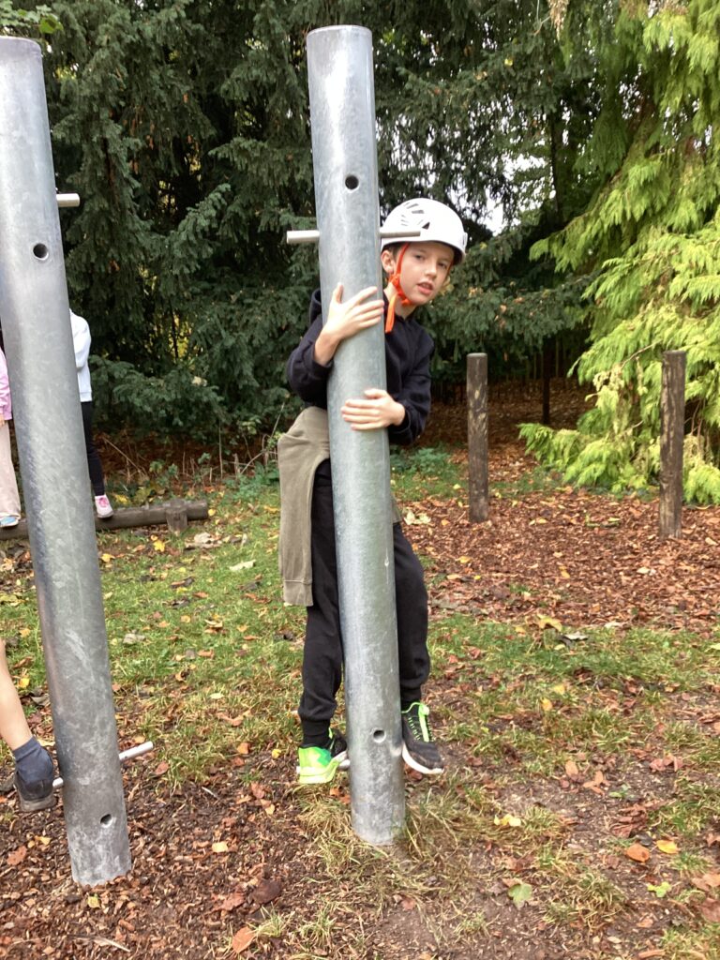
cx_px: 360
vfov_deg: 58.4
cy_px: 480
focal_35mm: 31
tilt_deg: -12.3
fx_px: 860
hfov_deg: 45.4
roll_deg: +4.9
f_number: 2.4
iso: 50
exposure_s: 1/100
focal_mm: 3.3
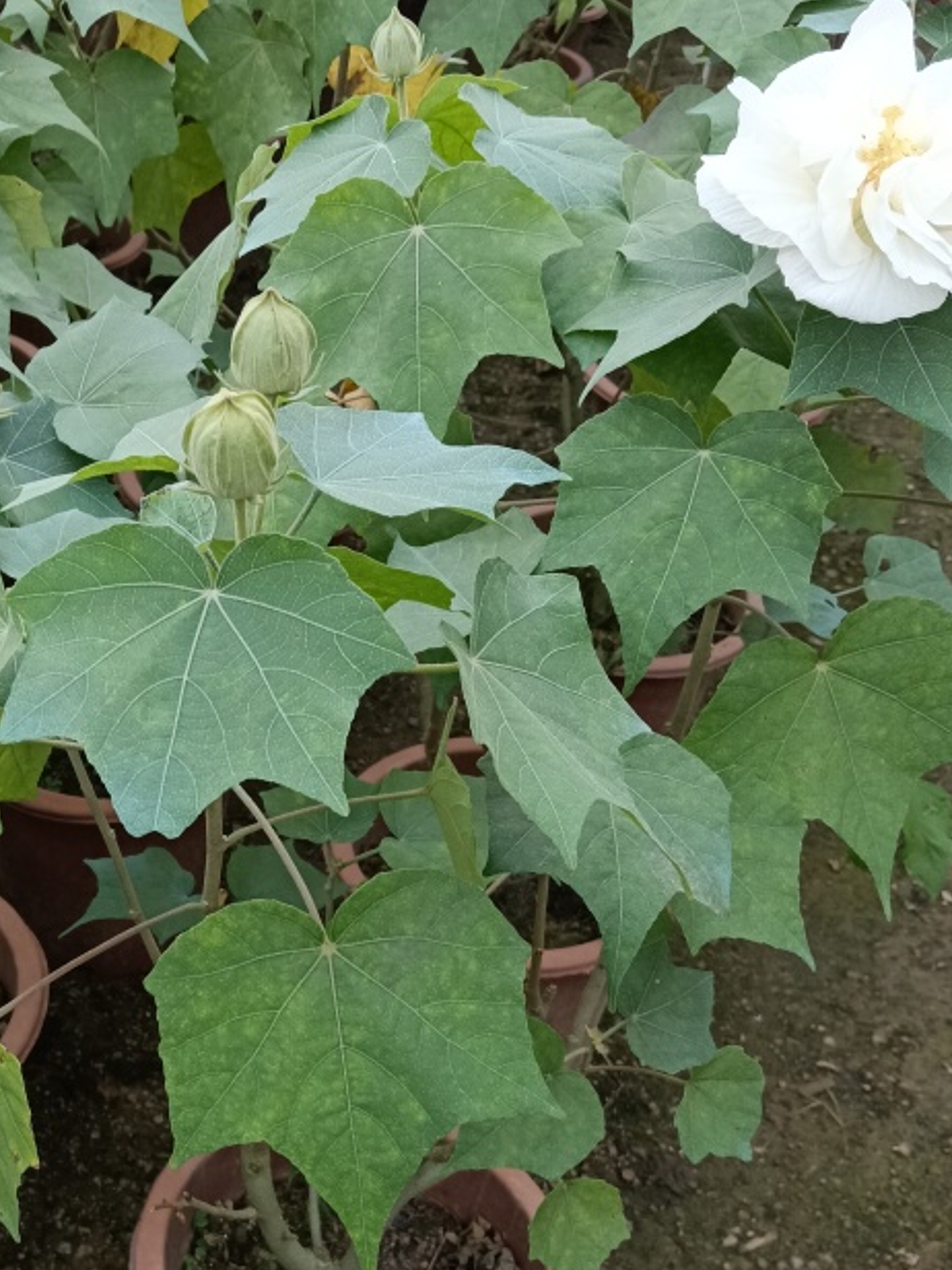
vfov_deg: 41.5
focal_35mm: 45
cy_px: 853
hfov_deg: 31.4
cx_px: 196
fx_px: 1650
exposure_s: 1/105
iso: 100
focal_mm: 4.05
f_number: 1.8
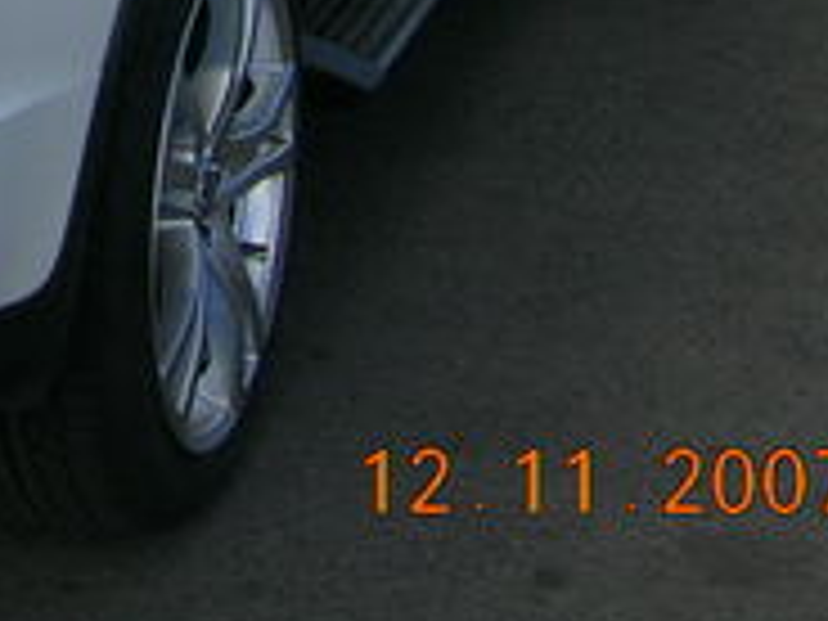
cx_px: -310
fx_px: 2727
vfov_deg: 12.3
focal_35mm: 114
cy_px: -320
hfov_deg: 16.2
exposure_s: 1/289
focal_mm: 5.4
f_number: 4.8
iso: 50
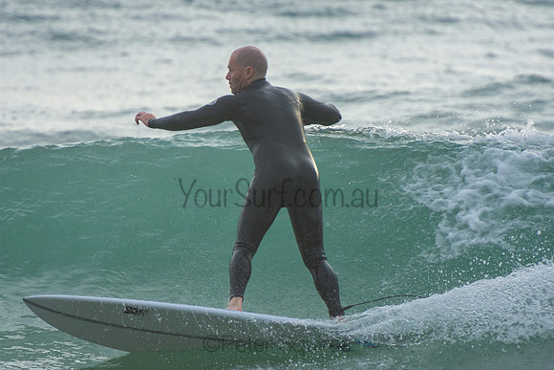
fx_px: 9235
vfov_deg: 2.3
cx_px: 277
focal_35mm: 600
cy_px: 185
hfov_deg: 3.4
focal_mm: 400
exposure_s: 1/1000
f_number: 5.6
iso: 400
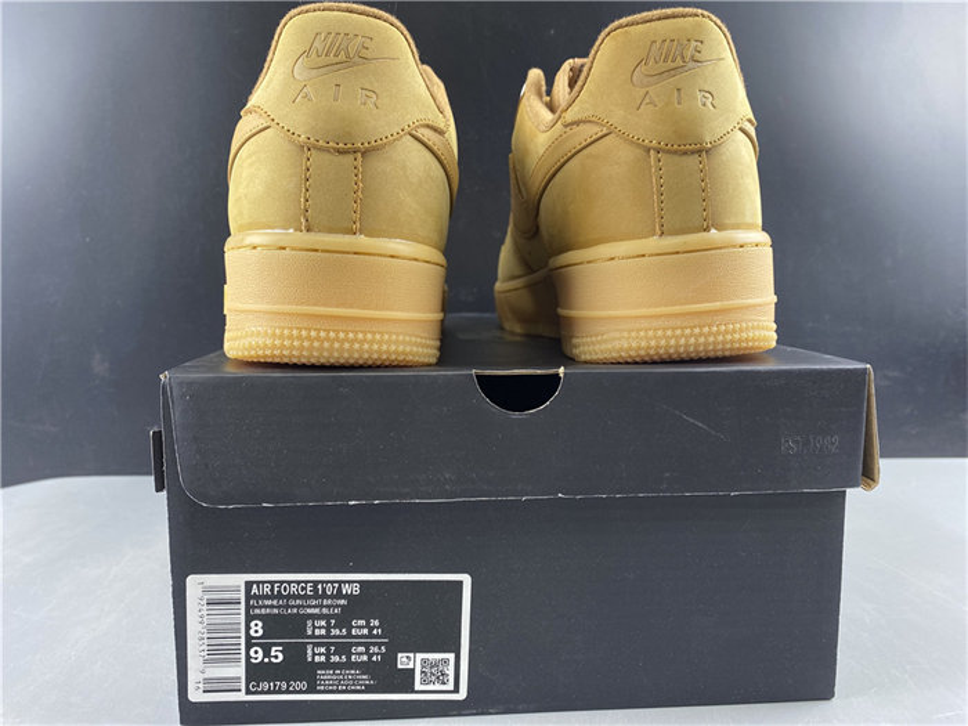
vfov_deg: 53.1
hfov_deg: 67.3
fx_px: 727
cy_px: 363
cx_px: 484
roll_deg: +0.6
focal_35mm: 26
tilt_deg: -3.3
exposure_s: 1/50
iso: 100
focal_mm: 4.25
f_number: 1.8
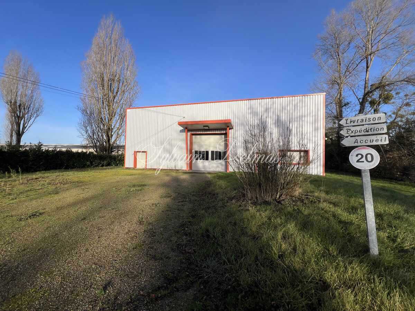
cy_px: 156
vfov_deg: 89.9
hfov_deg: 106.2
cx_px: 208
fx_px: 156
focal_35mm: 13
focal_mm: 1.57
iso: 32
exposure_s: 1/1553
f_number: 1.8
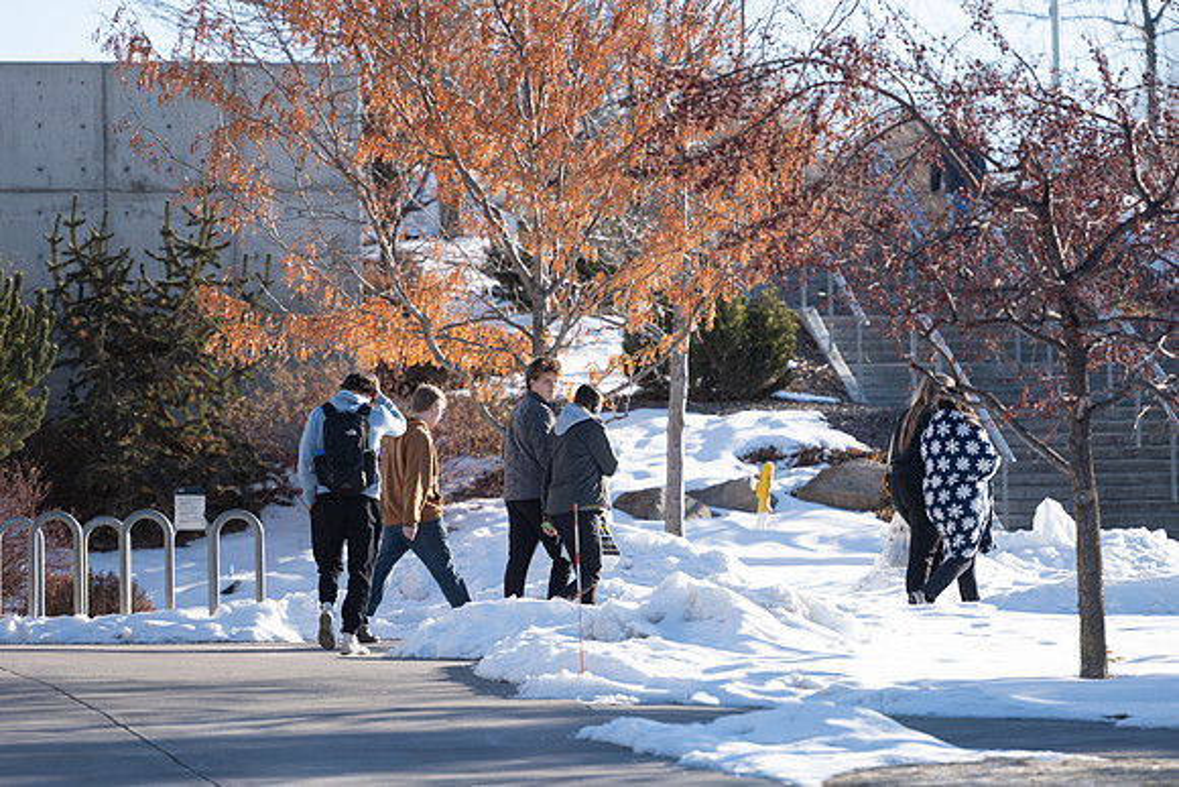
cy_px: 359
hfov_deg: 7.9
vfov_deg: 5.3
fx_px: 8543
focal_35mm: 261
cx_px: 701
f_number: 2.8
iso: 100
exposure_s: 1/1000
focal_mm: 190
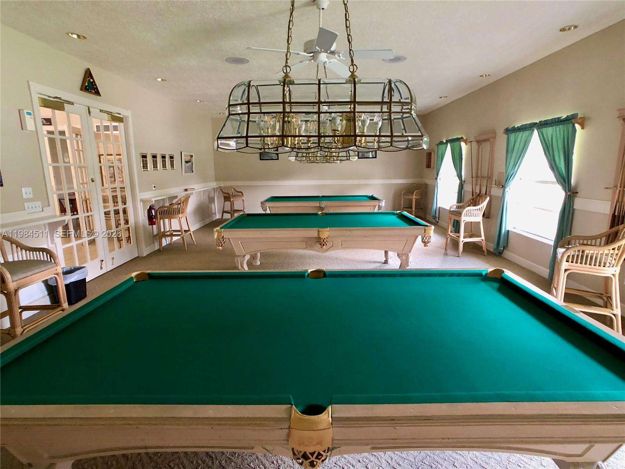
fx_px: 506
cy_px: 234
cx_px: 312
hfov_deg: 63.4
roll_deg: +1.3
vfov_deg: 49.7
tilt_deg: -11.3
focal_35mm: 28
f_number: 1.8
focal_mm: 4
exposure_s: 1/12
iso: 100
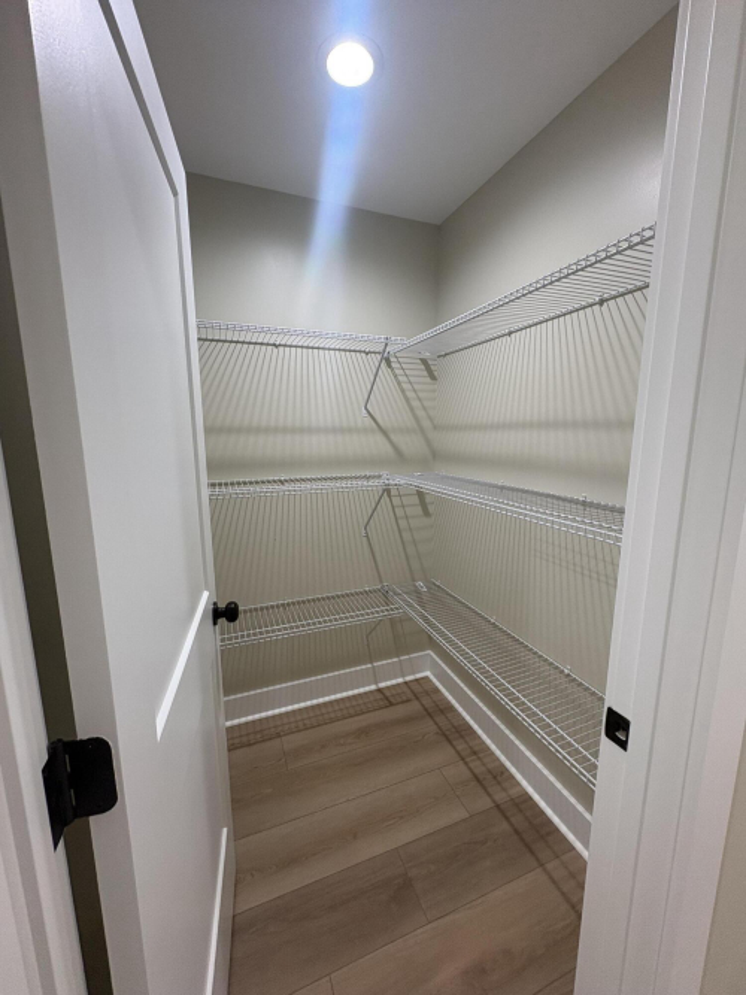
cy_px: 498
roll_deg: -0.1
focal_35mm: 14
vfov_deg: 102.1
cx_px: 373
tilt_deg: -8.3
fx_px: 402
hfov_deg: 85.7
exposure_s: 1/60
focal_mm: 2.22
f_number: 2.2
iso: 160
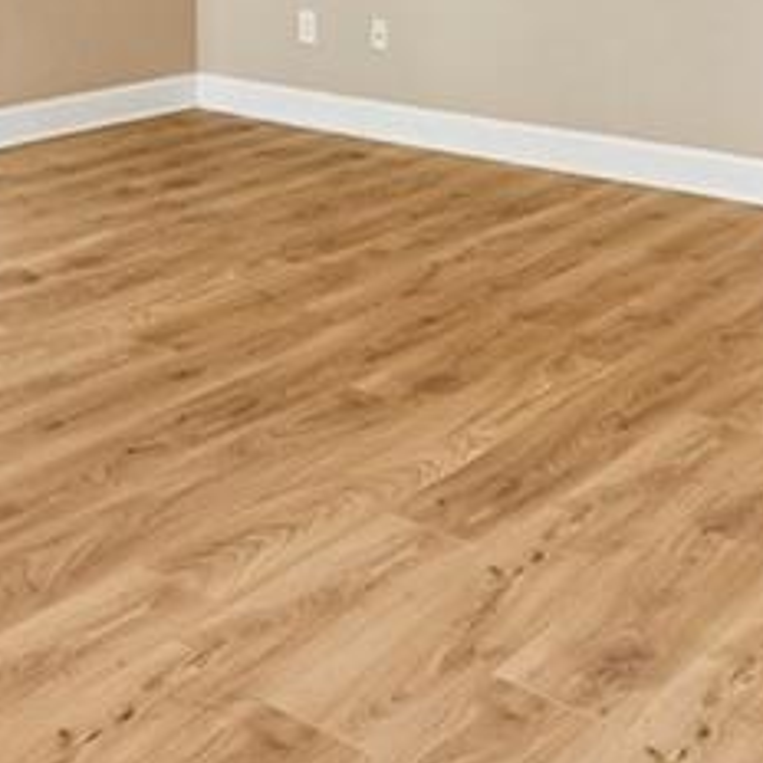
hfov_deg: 27.5
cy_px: -209
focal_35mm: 62
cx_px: 234
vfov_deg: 24.5
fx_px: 1543
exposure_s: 1/13
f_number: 8
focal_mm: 16.5
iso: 800
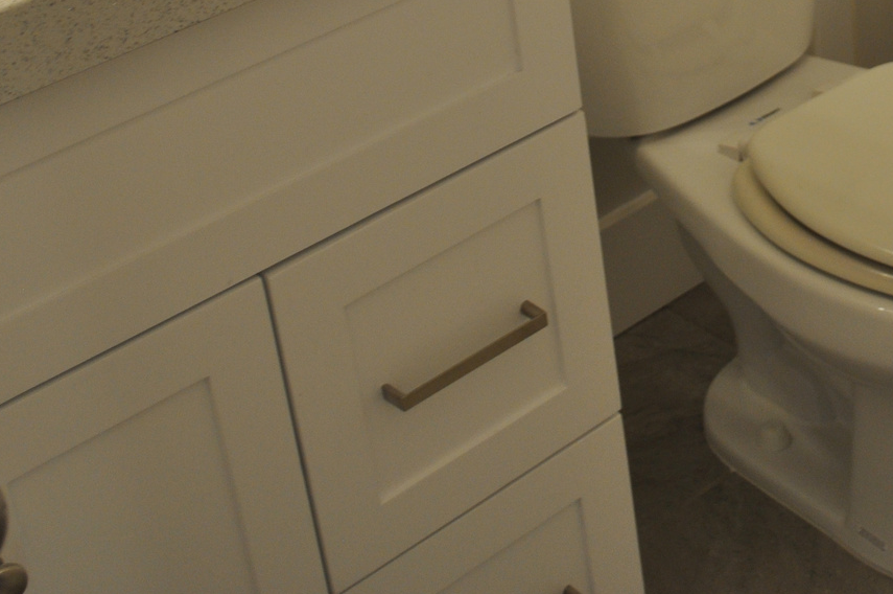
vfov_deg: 16.5
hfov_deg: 25.2
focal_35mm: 79
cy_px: -113
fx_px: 1957
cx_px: 736
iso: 400
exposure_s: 1/60
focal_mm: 22
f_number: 4
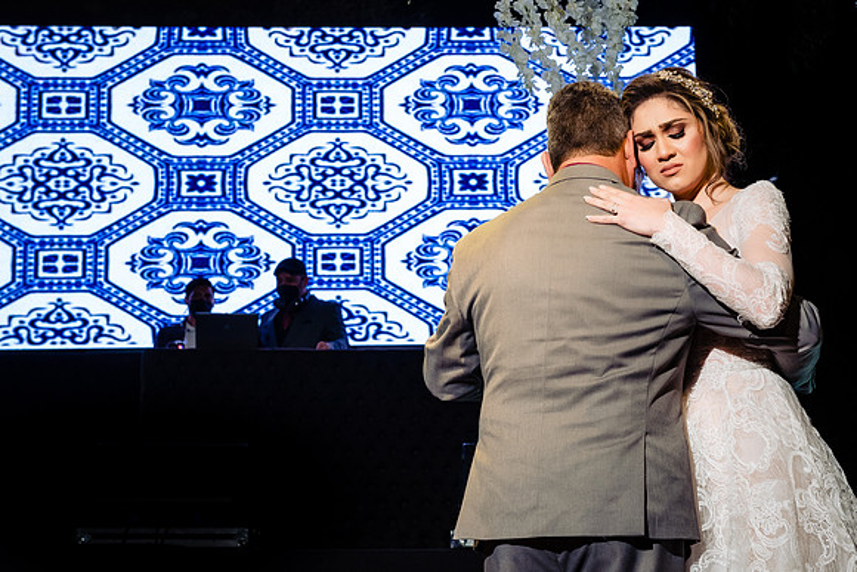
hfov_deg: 25.3
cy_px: 246
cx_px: 462
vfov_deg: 17.0
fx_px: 1909
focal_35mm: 80
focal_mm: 60
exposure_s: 1/200
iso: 1600
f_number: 6.3
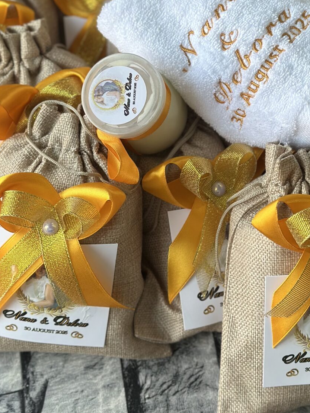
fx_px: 991
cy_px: 124
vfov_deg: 23.4
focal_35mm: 83
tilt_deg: -48.7
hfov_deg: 17.7
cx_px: 217
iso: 80
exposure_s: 1/100
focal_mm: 6.86
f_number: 1.78
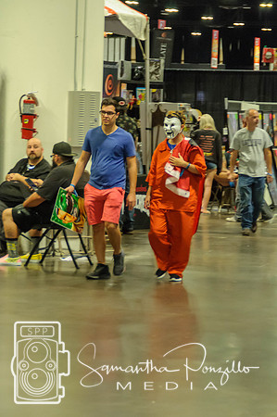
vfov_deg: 13.7
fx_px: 1735
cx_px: 138
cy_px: 208
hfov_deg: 9.1
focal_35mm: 150
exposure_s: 1/30
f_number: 5.6
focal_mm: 100
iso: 1600
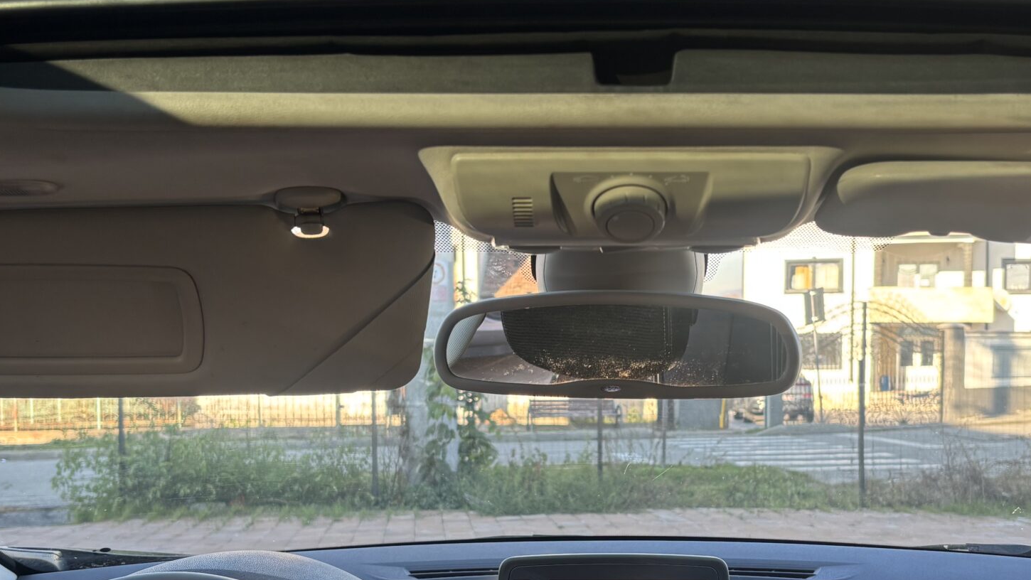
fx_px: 1367
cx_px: 597
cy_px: 446
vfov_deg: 23.7
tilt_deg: -4.7
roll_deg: +0.5
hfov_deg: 41.2
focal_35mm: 50
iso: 40
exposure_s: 1/150
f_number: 1.6
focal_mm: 5.96
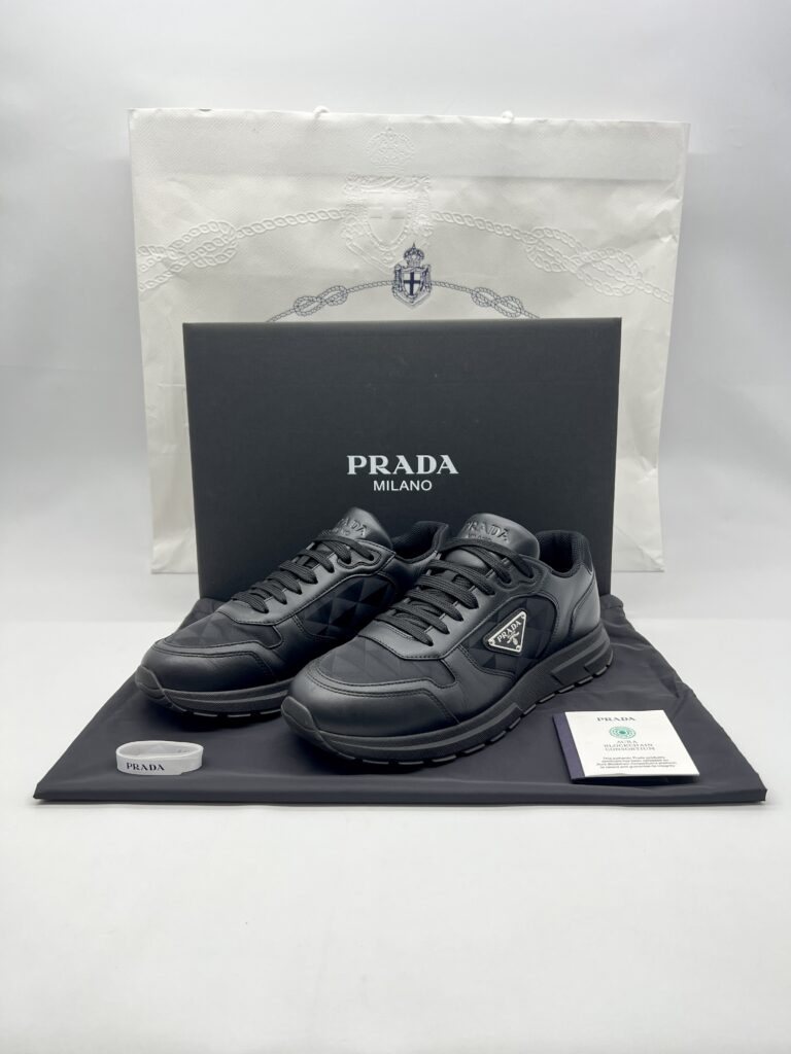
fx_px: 792
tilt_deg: -13.7
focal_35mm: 26
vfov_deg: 67.3
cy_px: 527
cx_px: 396
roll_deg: +0.6
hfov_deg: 53.1
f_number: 1.5
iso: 50
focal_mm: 5.7
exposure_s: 1/100
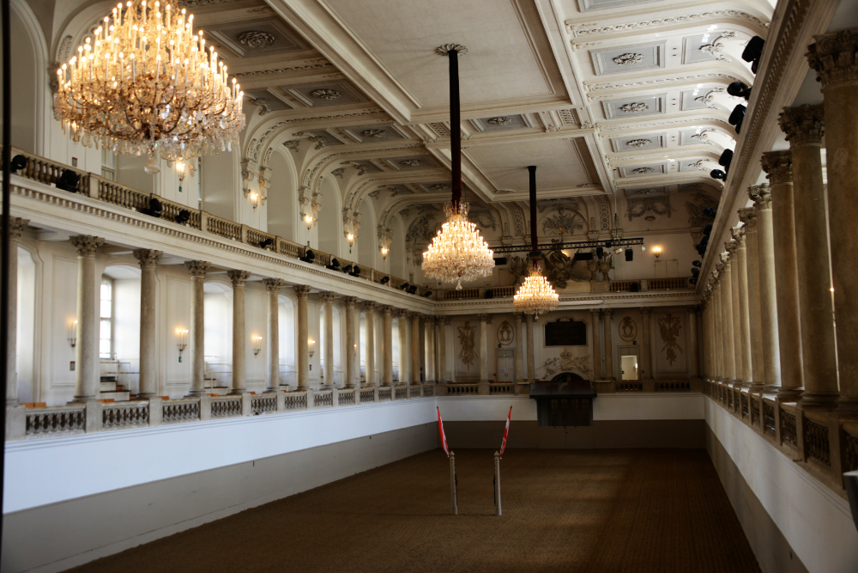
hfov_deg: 54.4
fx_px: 834
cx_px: 429
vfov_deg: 37.9
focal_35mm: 35
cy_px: 286
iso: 250
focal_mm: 35
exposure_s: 1/20
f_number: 5
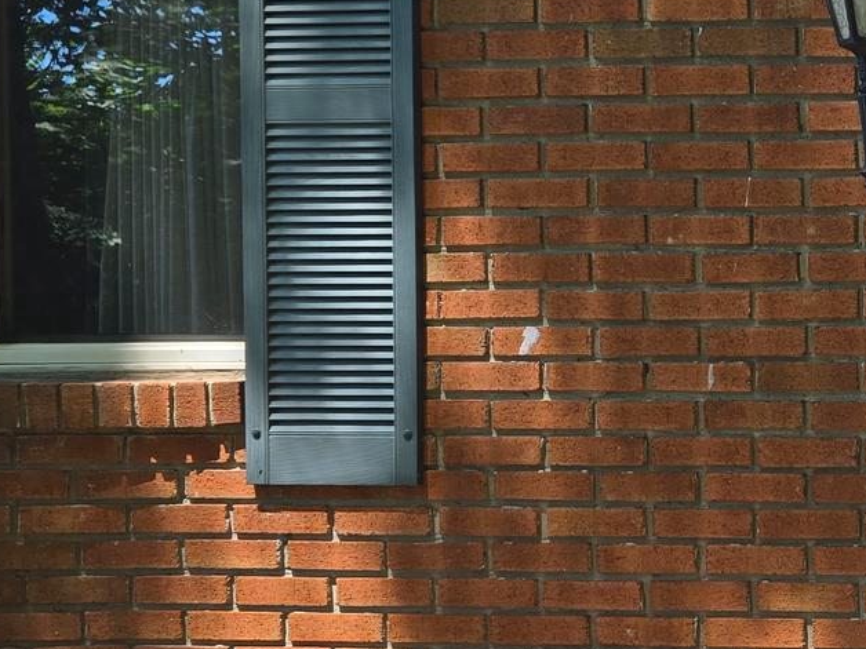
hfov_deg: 20.9
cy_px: 360
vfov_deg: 19.6
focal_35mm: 75
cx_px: 1394
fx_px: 1876
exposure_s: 1/180
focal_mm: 6.3
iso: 16
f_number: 1.7
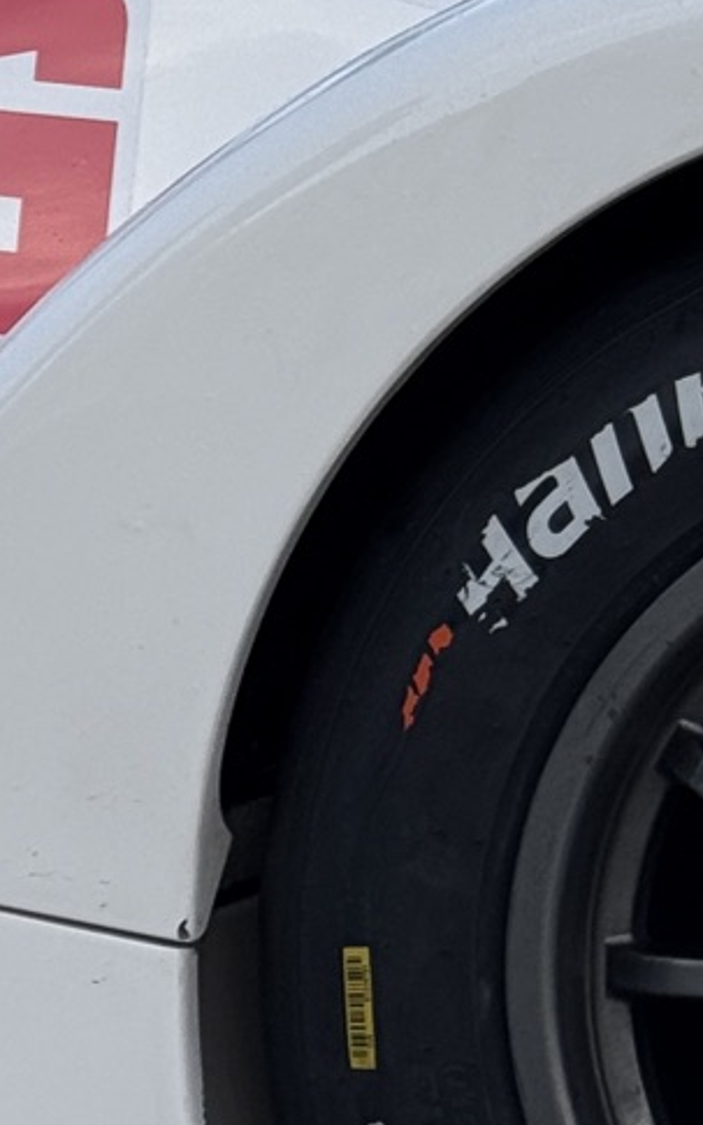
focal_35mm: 189
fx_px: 5795
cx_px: -534
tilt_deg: +0.3
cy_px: 65
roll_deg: -1.4
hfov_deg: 6.8
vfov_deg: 11.0
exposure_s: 1/786
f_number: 1.78
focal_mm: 6.76
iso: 64
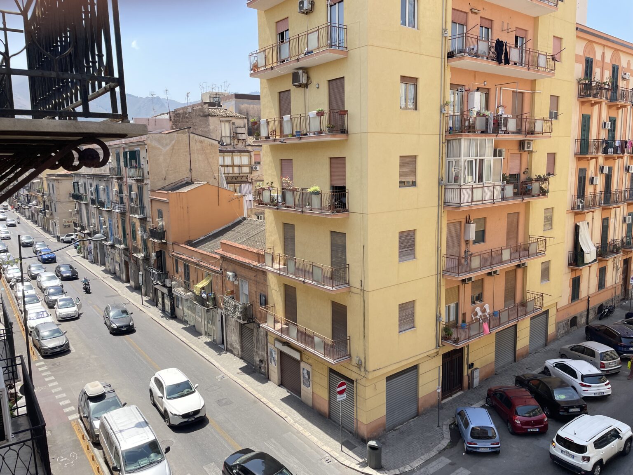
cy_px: 238
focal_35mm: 26
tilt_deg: -8.4
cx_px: 316
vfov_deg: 53.1
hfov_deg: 67.3
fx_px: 475
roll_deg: +1.4
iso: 32
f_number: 1.6
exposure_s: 1/955
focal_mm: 4.2
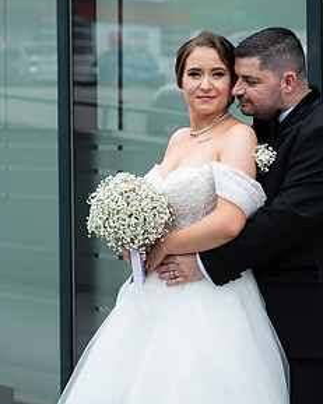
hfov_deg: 16.2
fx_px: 1136
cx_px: 198
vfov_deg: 20.0
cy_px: 105
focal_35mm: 95
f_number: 3.2
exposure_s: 1/800
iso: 200
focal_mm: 65
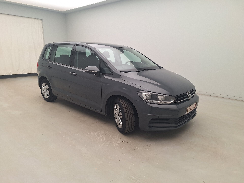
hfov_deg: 73.9
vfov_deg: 58.9
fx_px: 162
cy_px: 92
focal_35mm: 23
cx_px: 122
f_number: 1.8
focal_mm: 5.54
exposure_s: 1/100
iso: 40
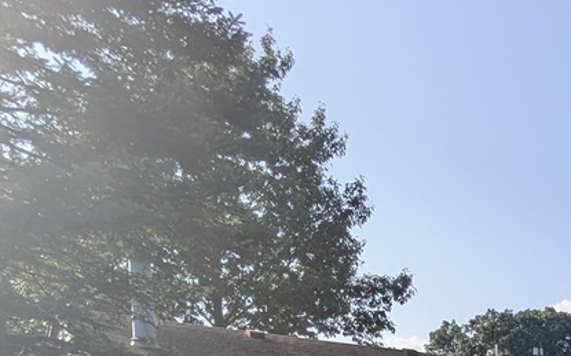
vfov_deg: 23.1
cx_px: 691
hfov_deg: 35.3
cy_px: 547
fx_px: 684
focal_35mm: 44
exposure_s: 1/2252
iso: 52
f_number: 1.7
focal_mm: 2.02
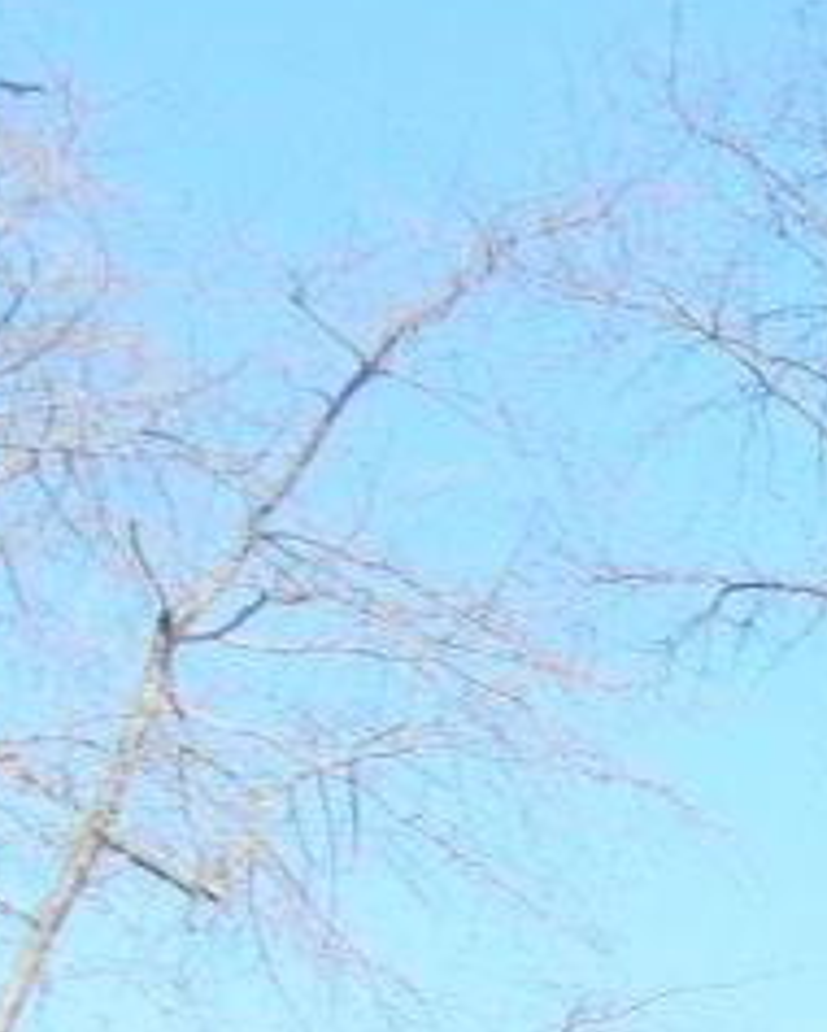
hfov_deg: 8.0
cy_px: 2290
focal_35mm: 178
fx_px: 5439
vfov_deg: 9.8
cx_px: 2024
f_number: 3.5
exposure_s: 1/528
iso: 160
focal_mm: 5.4
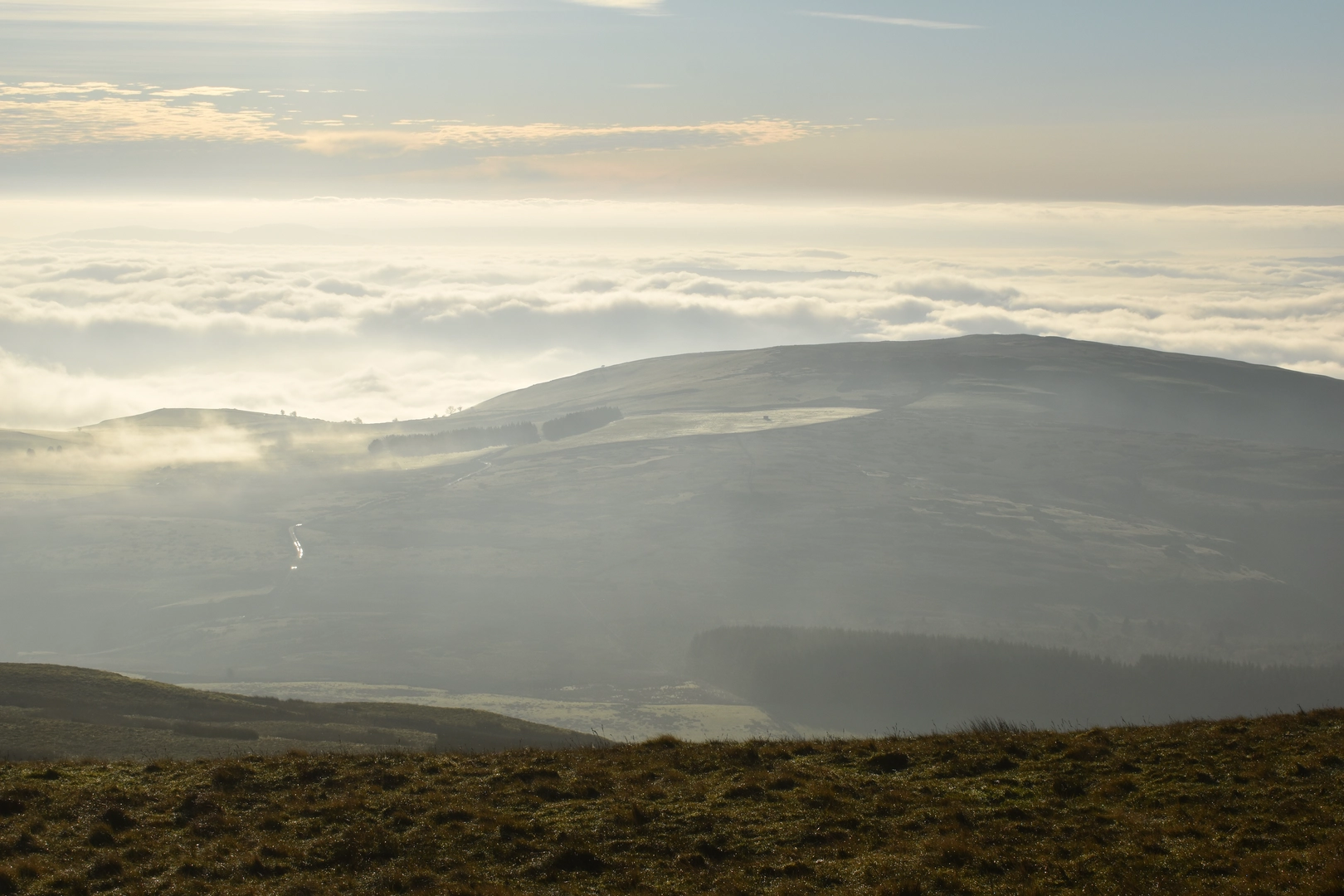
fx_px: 2520
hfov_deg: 29.9
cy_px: 448
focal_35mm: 68
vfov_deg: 20.2
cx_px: 672
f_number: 11
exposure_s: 1/500
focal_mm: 45
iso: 100
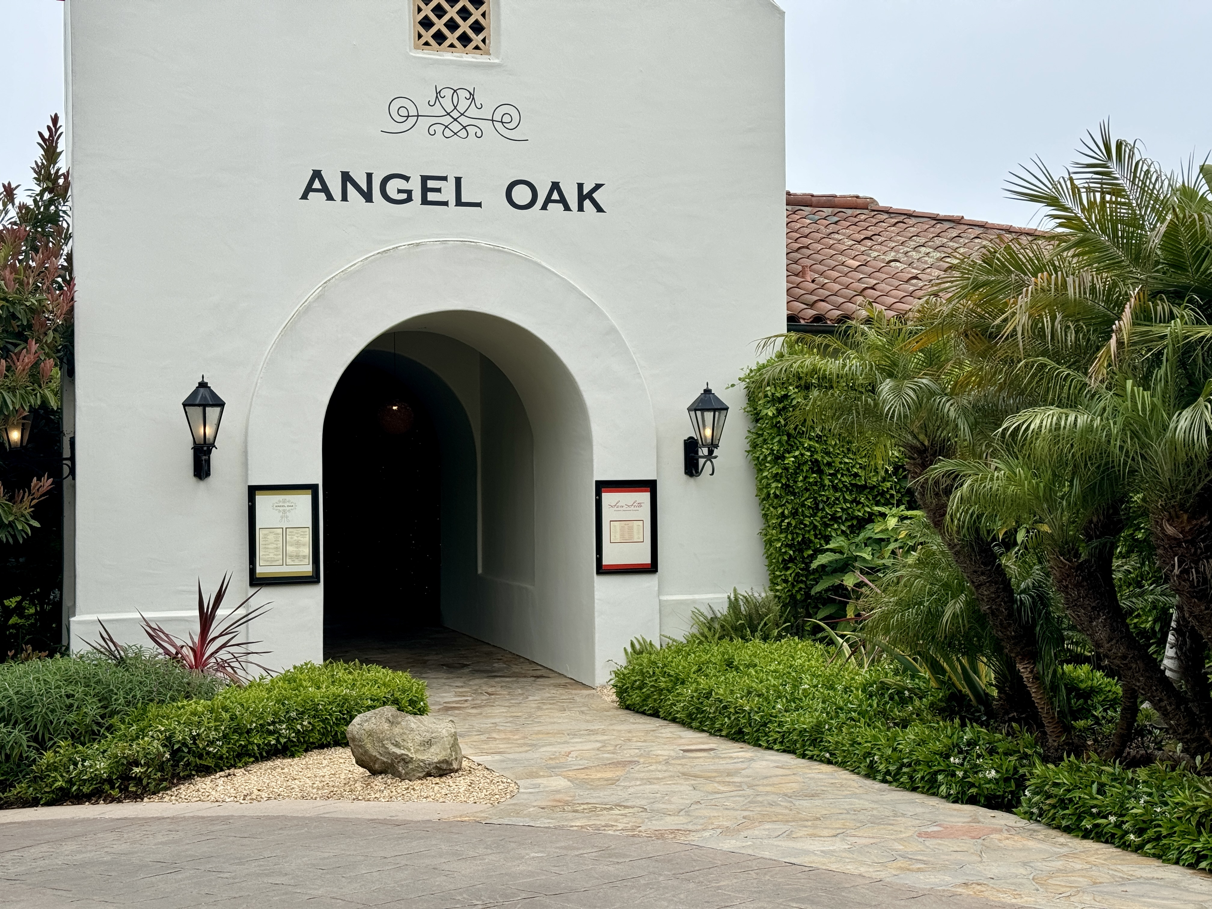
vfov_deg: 30.3
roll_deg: -0.5
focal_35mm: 48
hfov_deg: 39.7
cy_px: 454
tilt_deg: +1.7
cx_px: 606
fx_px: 1681
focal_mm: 6.76
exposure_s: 1/2110
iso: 64
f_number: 1.78
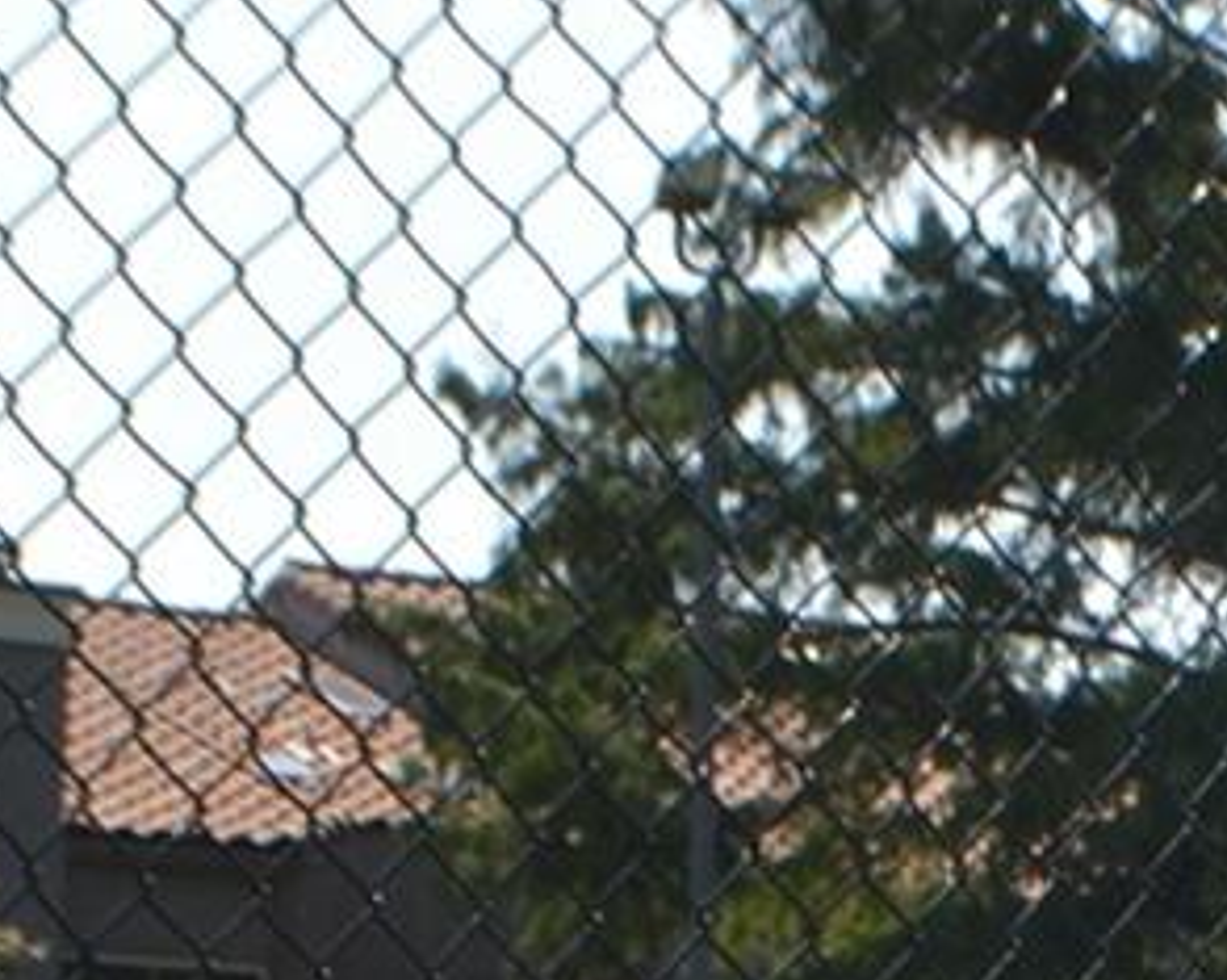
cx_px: 1713
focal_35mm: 256
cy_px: 1246
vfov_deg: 6.0
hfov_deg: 7.5
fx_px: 9290
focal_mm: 26
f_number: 8
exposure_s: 1/200
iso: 100
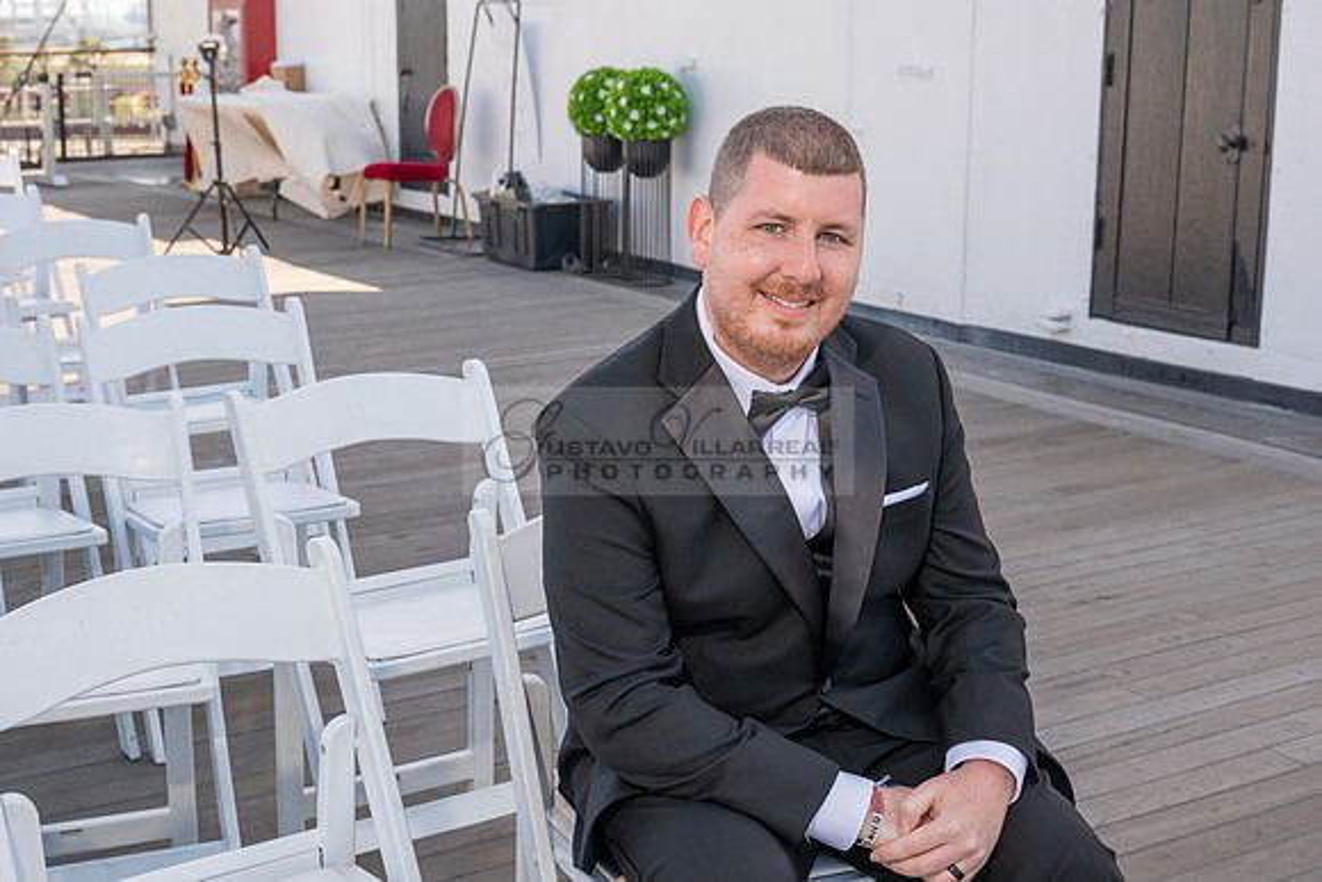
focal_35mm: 52
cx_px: 661
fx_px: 1910
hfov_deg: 38.2
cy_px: 441
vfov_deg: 26.0
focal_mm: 52
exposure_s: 1/200
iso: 200
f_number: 9
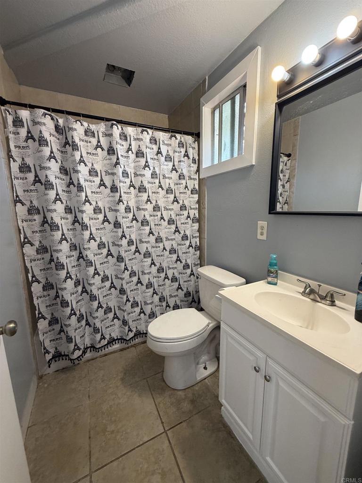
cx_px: 181
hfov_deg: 85.7
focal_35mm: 14
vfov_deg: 102.1
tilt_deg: -8.7
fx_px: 195
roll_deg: +1.4
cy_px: 242
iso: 250
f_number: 2.2
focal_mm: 2.22
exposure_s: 1/120
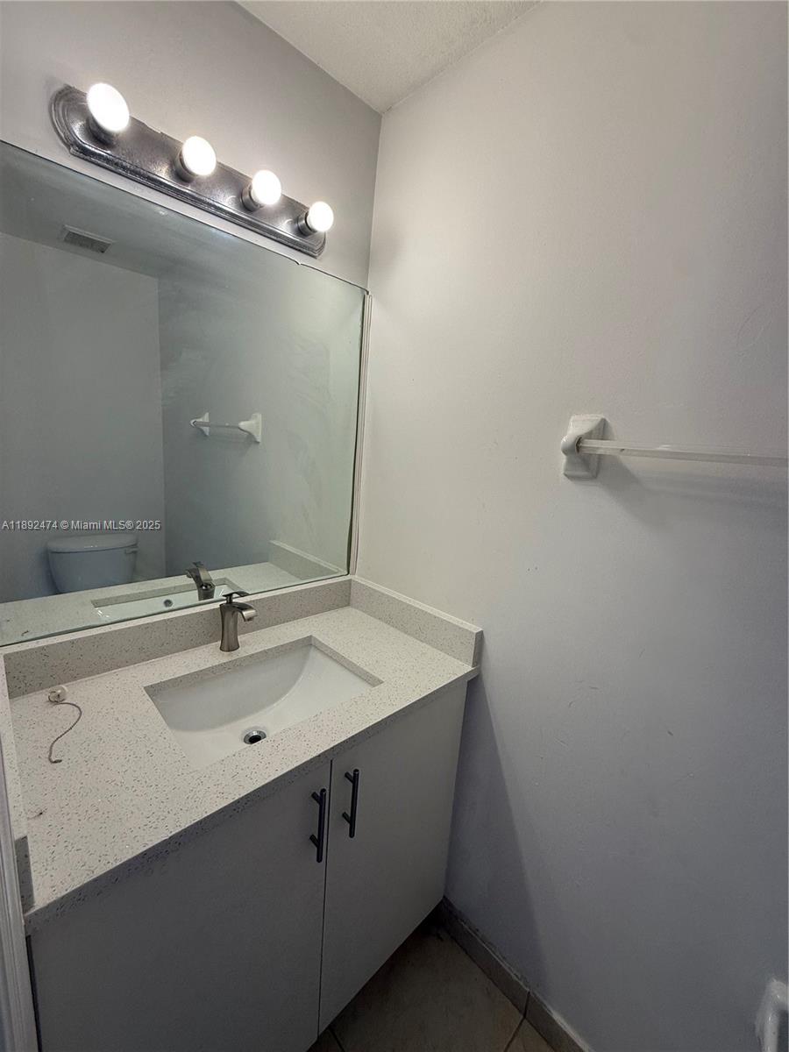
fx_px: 425
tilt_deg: -10.9
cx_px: 394
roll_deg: -4.2
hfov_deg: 85.7
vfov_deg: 102.1
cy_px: 526
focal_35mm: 14
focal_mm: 2.22
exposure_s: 1/156
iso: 50
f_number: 2.2
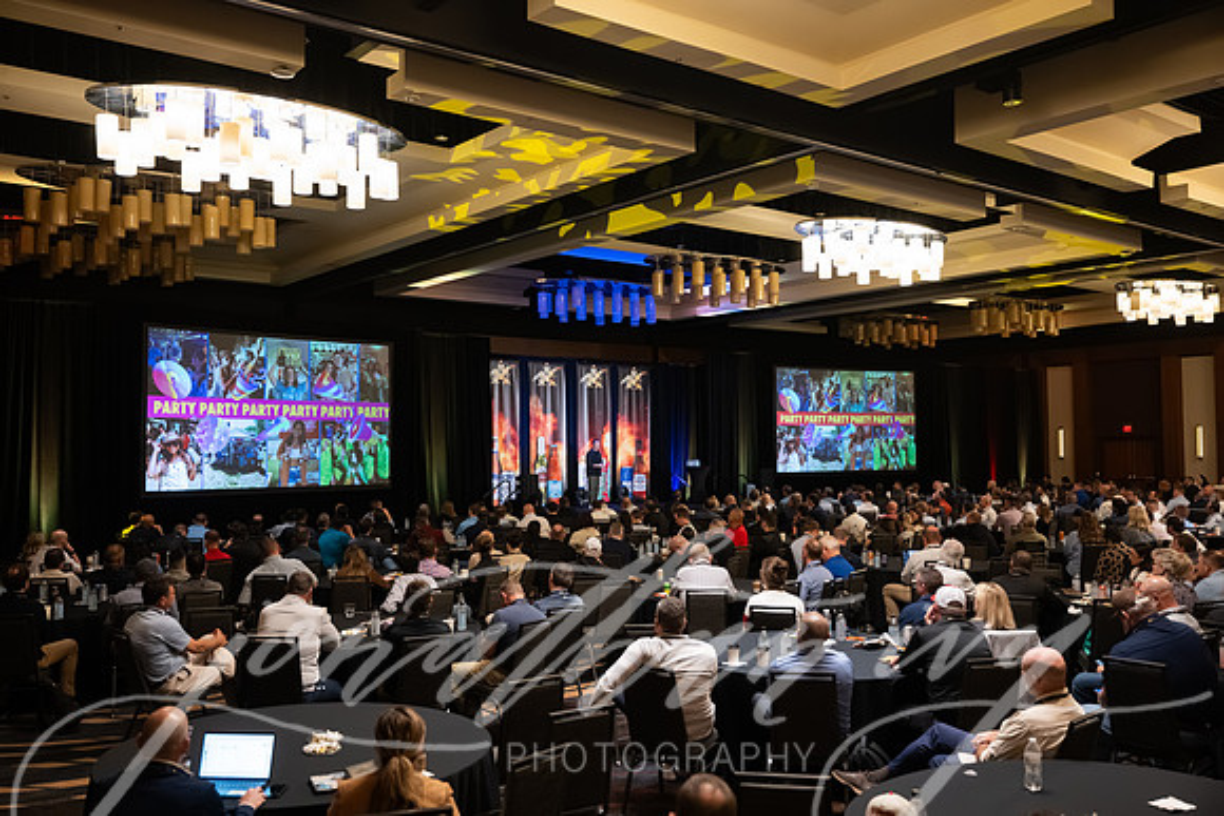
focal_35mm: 32
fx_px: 1096
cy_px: 408
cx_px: 612
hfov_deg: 58.4
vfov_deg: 40.9
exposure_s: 1/200
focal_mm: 32
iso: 4500
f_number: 2.8
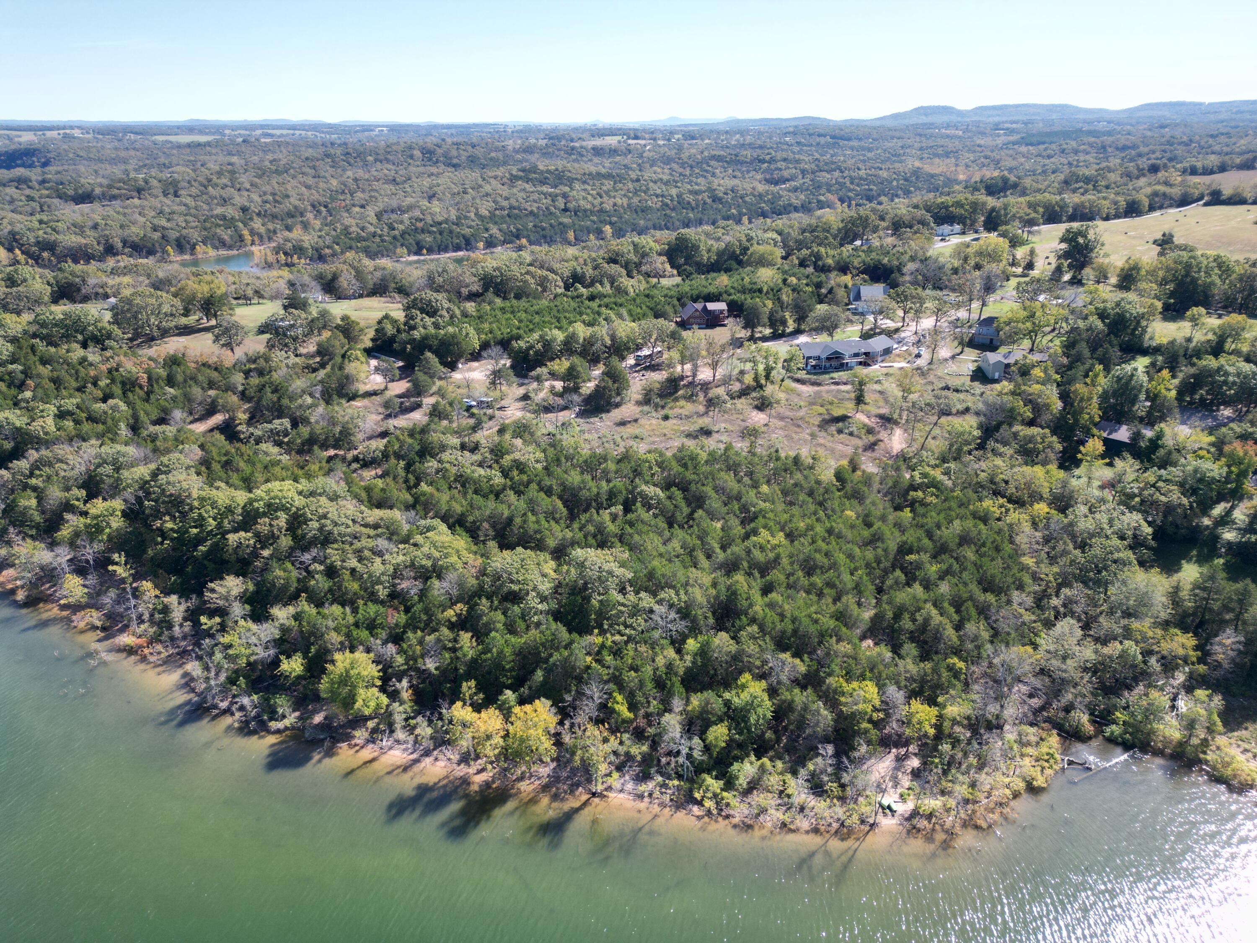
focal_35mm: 24
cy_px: 472
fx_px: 872
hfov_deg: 71.6
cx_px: 628
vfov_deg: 56.8
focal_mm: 6.72
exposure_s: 1/1600
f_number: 1.7
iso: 140
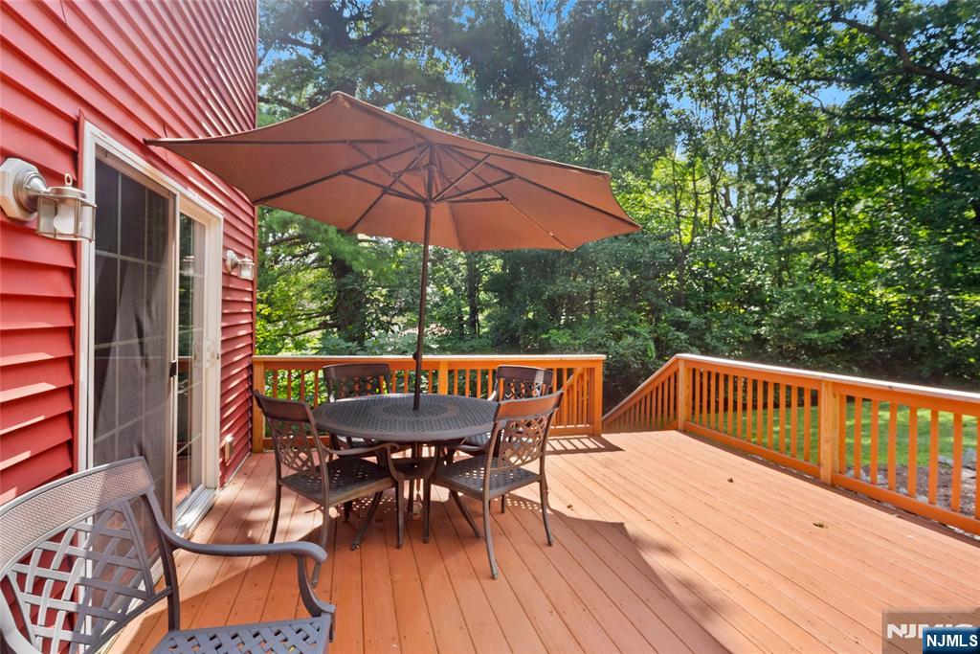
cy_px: 327
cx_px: 490
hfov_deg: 96.7
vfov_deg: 73.8
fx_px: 436
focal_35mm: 16
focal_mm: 16
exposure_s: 1/30
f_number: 9
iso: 250
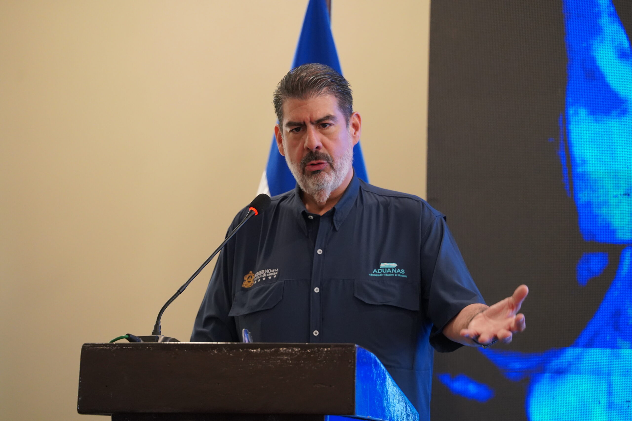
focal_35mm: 180
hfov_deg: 11.4
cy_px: 210
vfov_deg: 7.6
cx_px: 316
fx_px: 3160
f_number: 4
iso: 5000
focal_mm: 180
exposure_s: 1/200
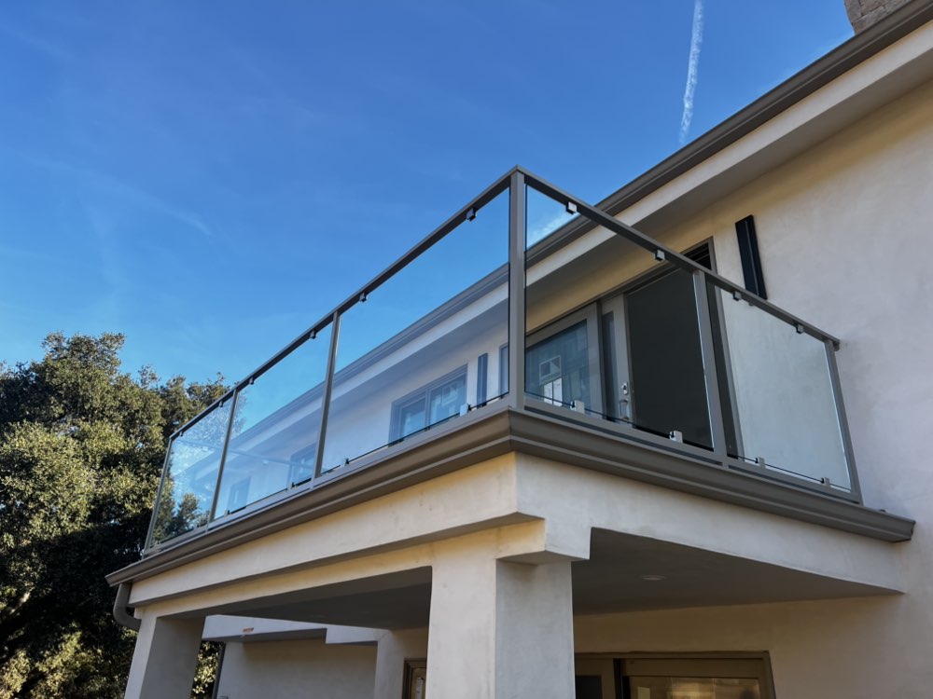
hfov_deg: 67.3
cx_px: 466
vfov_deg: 53.1
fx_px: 701
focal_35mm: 26
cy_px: 350
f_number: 1.5
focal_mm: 5.7
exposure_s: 1/1468
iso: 50
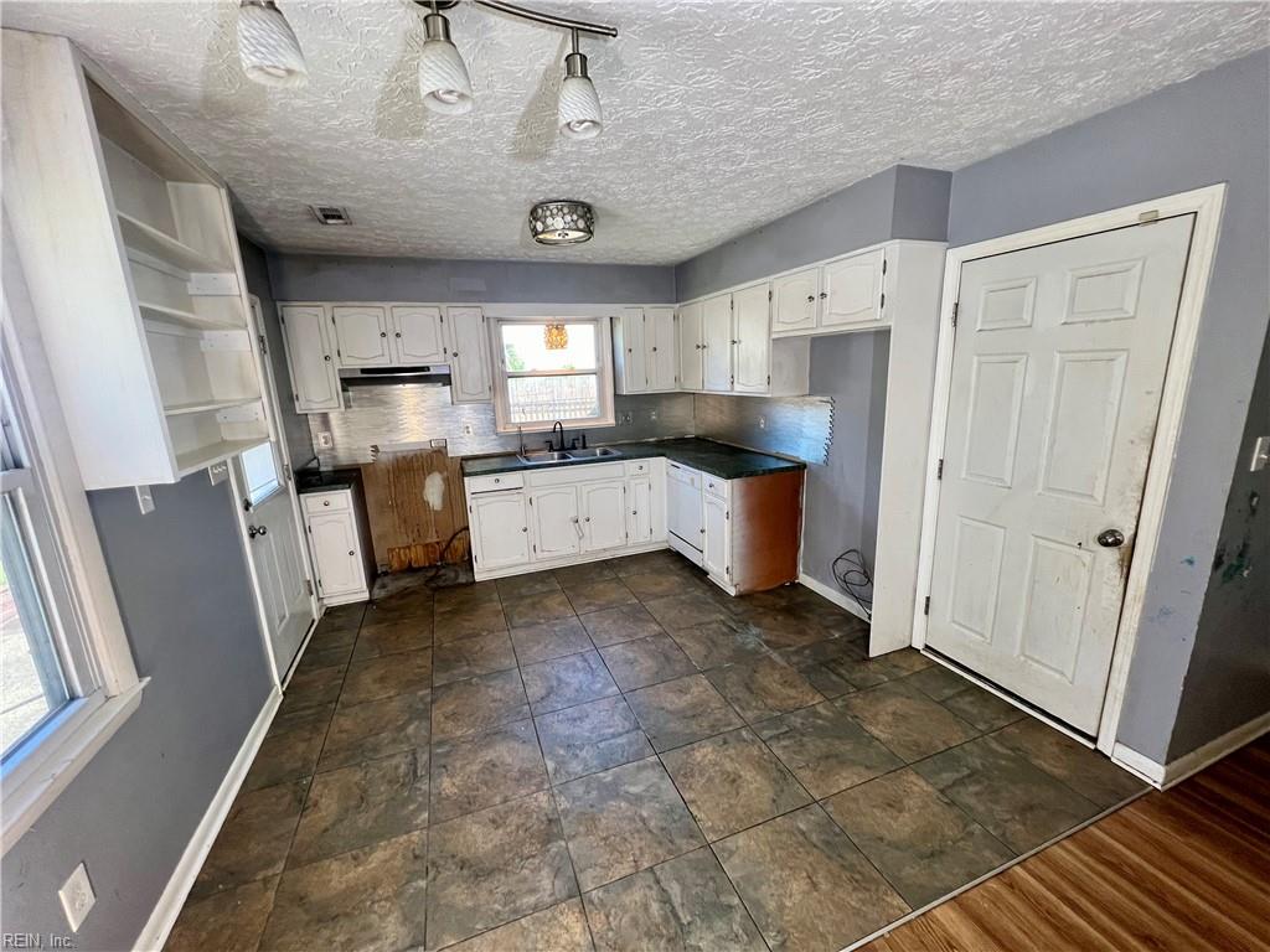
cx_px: 635
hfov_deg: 106.2
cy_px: 476
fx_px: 477
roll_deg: +2.6
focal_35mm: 13
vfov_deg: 89.9
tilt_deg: -11.6
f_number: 1.8
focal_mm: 1.57
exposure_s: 1/120
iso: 160
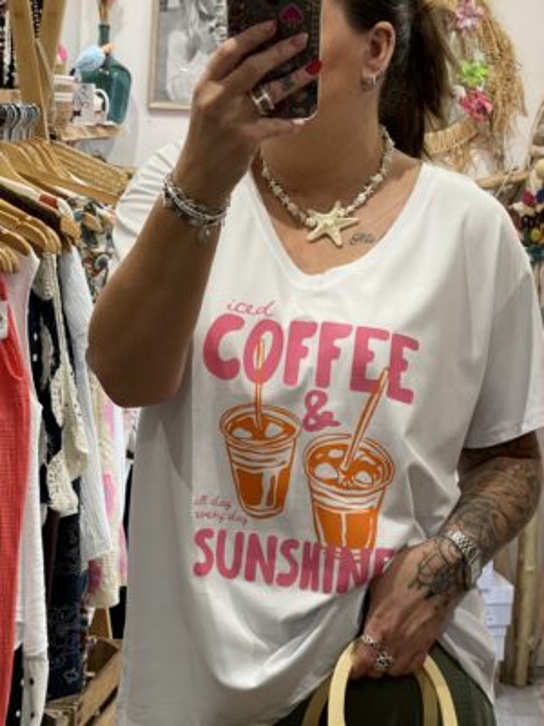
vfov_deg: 30.3
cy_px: 363
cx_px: 272
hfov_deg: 22.9
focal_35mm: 64
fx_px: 1341
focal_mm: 7.5
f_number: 2.2
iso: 125
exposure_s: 1/50
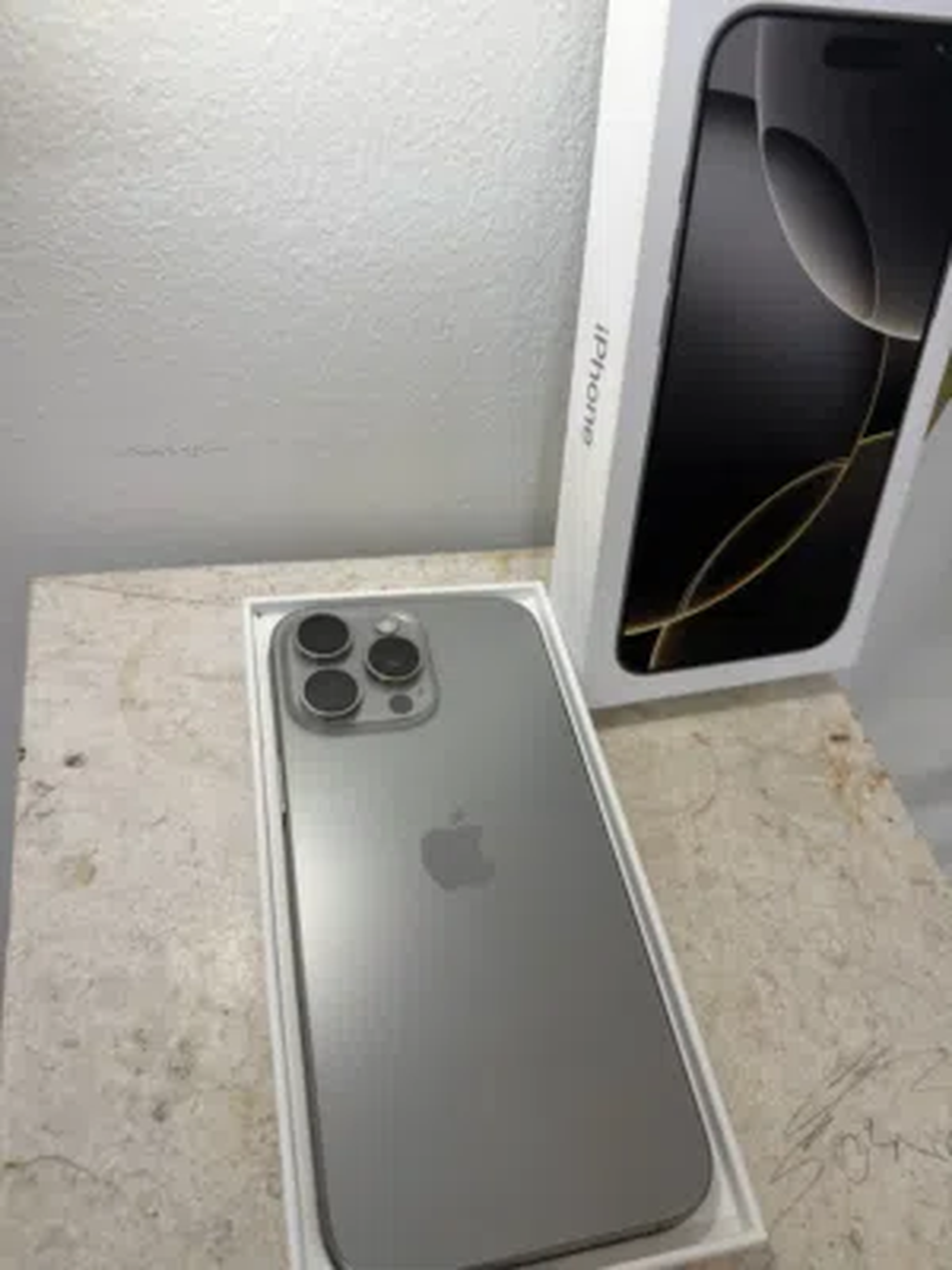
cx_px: 476
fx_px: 880
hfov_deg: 56.8
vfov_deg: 71.6
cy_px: 635
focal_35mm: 24
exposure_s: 1/100
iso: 160
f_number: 1.78
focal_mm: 6.76
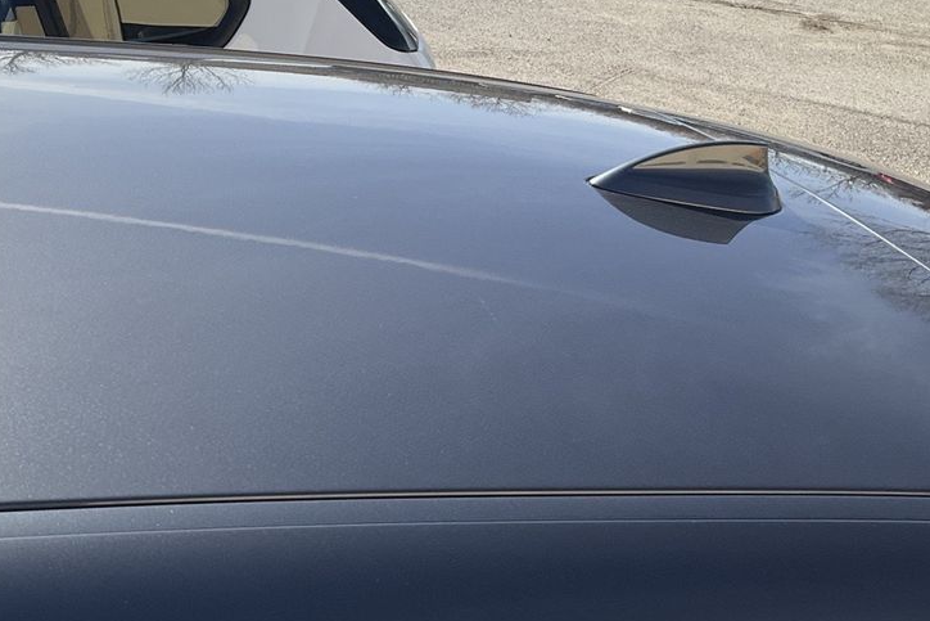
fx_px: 1292
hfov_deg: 37.9
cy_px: 345
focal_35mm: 50
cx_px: 162
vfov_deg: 27.0
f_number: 1.8
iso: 25
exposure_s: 1/1912
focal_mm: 3
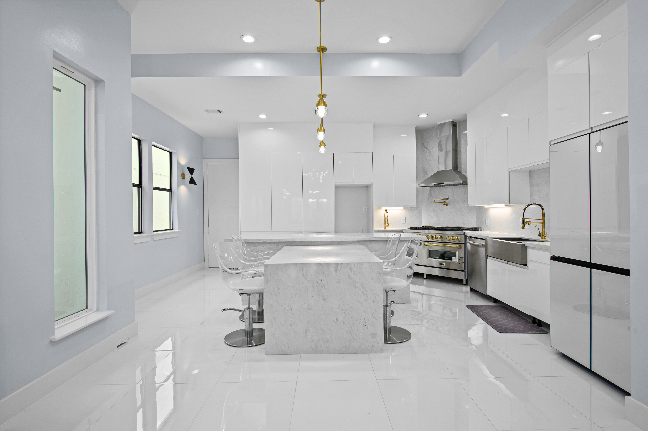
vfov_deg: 67.3
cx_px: 324
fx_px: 324
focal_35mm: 18
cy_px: 216
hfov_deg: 90.0
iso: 320
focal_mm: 18
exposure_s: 1/15
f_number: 8
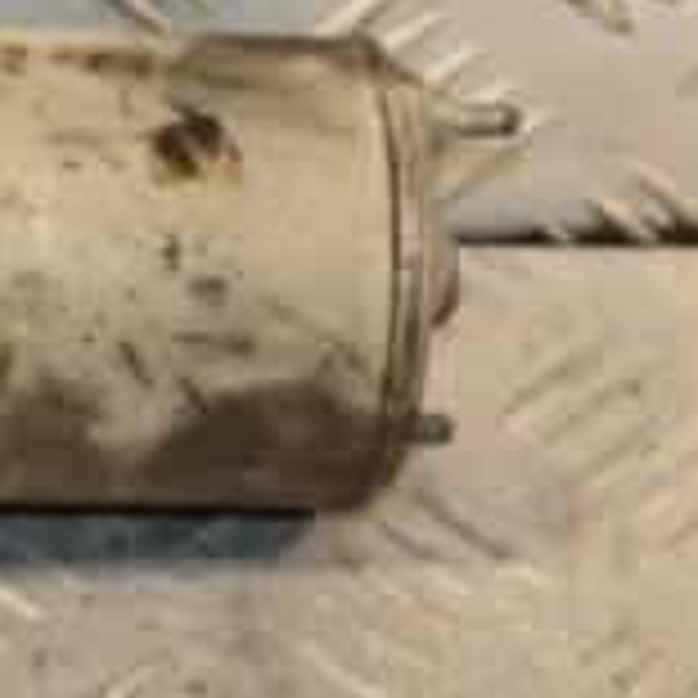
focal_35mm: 306
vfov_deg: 5.7
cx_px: -423
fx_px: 6981
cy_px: 234
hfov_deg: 5.7
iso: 800
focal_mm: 62
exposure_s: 1/160
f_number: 5.3
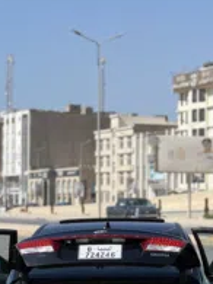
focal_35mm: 158
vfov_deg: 12.5
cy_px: 205
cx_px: 83
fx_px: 1298
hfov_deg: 9.4
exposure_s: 1/896
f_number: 2.8
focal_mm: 9
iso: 32
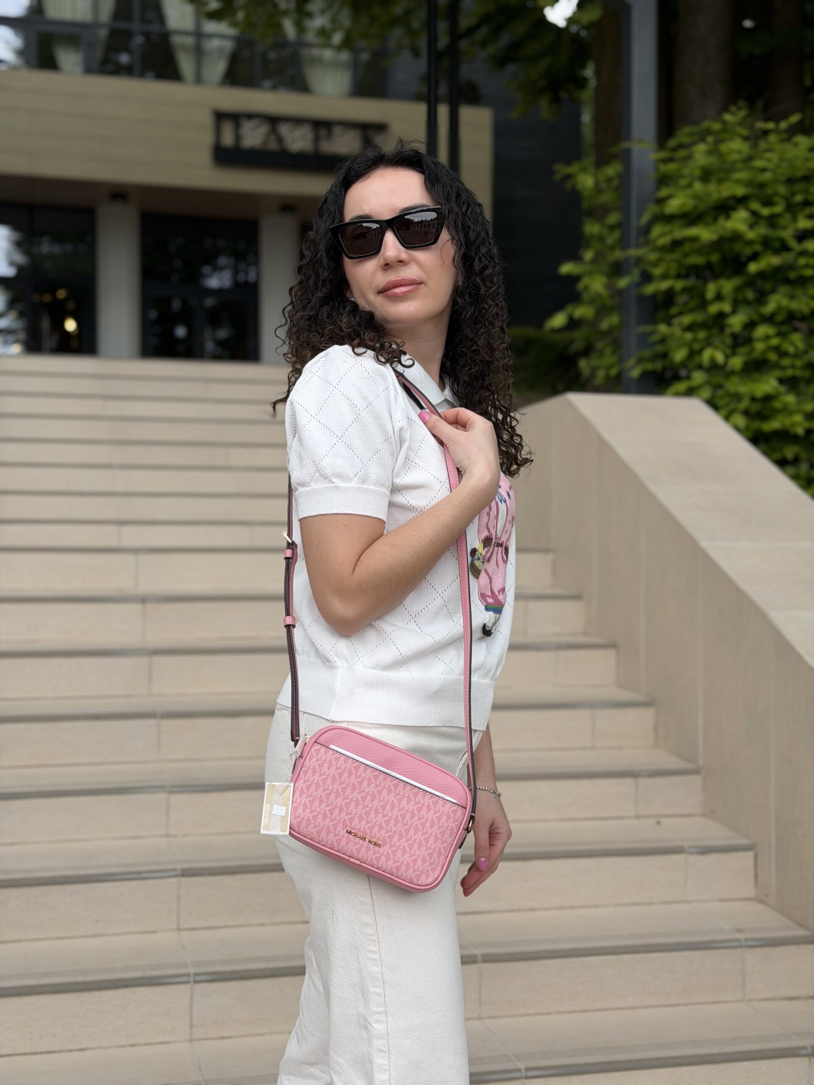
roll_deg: -0.2
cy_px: 542
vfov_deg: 39.7
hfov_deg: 30.3
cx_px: 407
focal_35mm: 48
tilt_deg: +0.5
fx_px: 1505
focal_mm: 6.76
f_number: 1.78
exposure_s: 1/1285
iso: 64
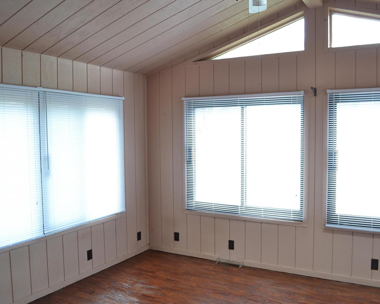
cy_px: 153
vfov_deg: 47.1
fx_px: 349
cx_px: 208
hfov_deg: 57.1
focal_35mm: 31
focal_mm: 18
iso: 400
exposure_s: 1/25
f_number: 3.5
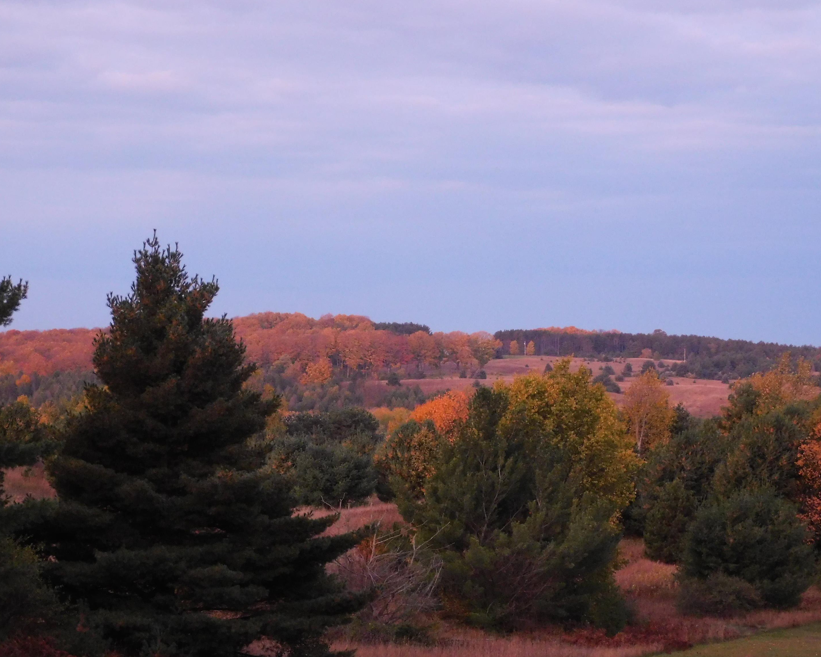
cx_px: 408
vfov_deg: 16.2
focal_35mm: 95
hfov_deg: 20.2
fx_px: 2309
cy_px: 328
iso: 800
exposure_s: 1/10
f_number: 4.5
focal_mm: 16.1
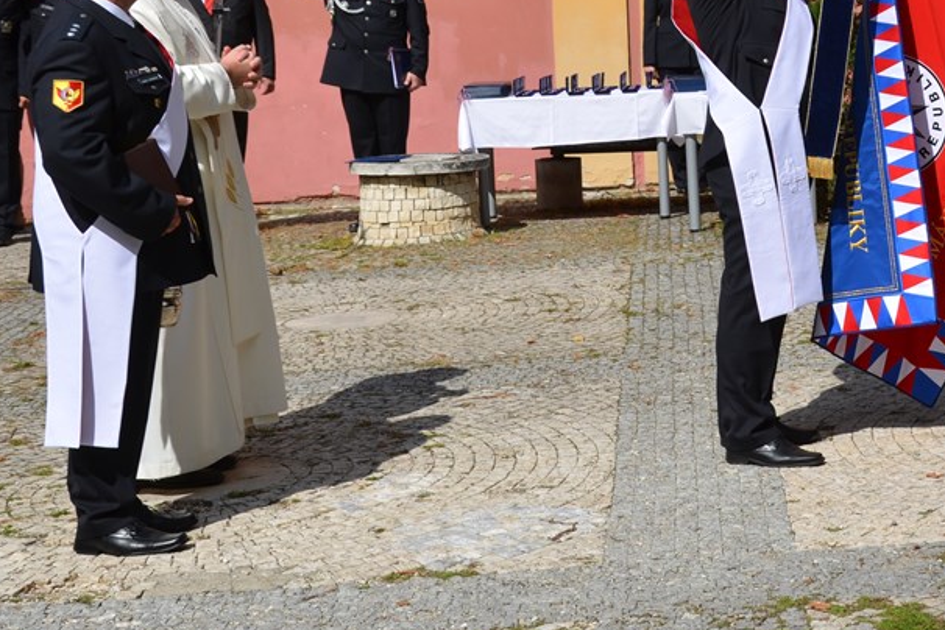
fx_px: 1995
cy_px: 161
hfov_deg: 26.4
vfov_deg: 17.8
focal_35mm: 76
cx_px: 694
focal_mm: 30
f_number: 10
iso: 100
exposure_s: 1/400
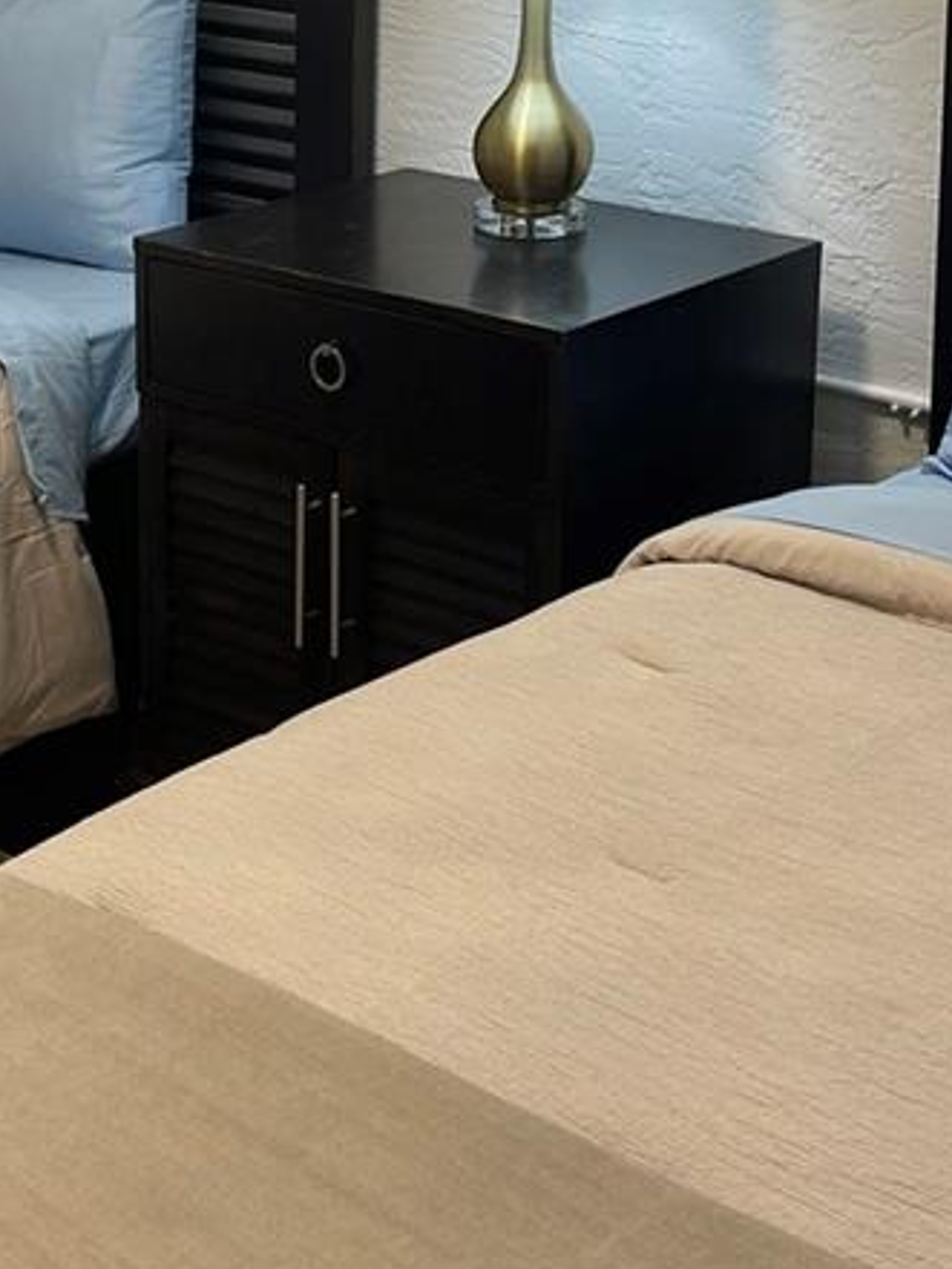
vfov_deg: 27.8
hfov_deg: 21.5
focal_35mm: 68
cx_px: 282
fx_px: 2492
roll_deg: +0.1
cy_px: 199
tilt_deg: -12.3
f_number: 1.6
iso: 64
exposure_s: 1/60
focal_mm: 5.1
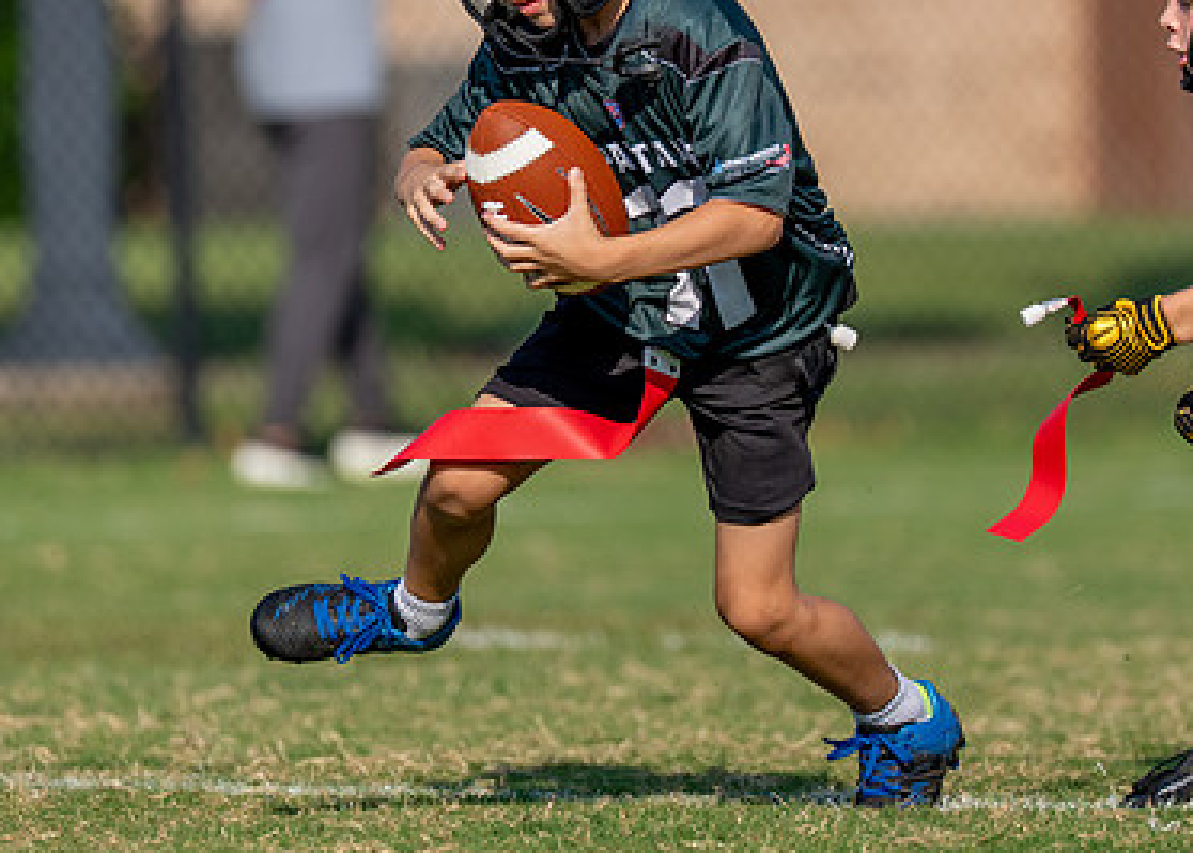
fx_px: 17761
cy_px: 254
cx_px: 696
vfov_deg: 2.8
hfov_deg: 3.8
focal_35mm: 524
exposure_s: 1/4000
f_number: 2.8
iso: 200
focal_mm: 200
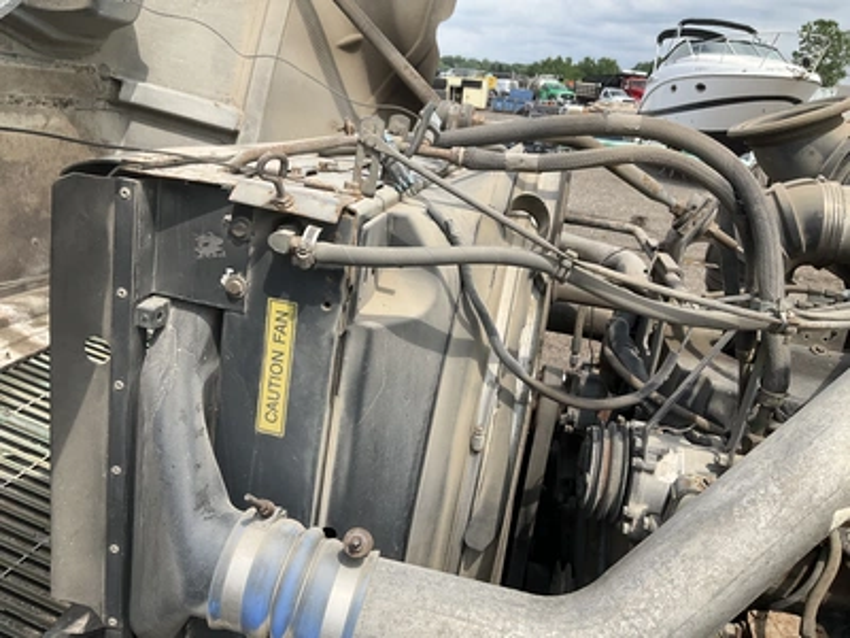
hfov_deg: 61.7
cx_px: 425
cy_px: 319
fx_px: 712
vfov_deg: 48.2
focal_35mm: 29
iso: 25
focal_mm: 3
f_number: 1.8
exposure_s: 1/1168
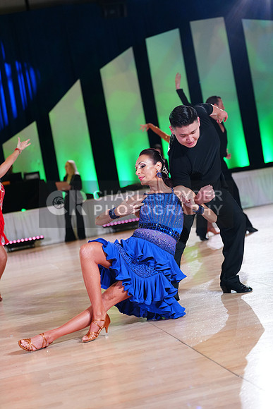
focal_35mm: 70
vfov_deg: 28.8
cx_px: 136
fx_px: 796
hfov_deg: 19.5
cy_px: 204
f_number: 2.8
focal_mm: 70
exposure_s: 1/400
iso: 2000
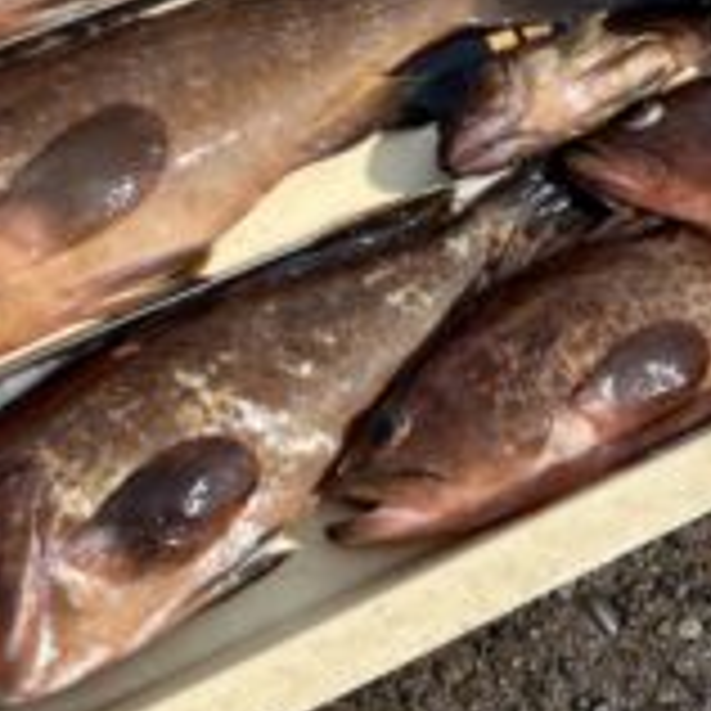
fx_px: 1348
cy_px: 112
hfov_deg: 29.5
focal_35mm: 58
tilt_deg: -69.2
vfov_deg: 28.7
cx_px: 392
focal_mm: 5.96
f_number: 1.6
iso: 50
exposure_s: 1/3831
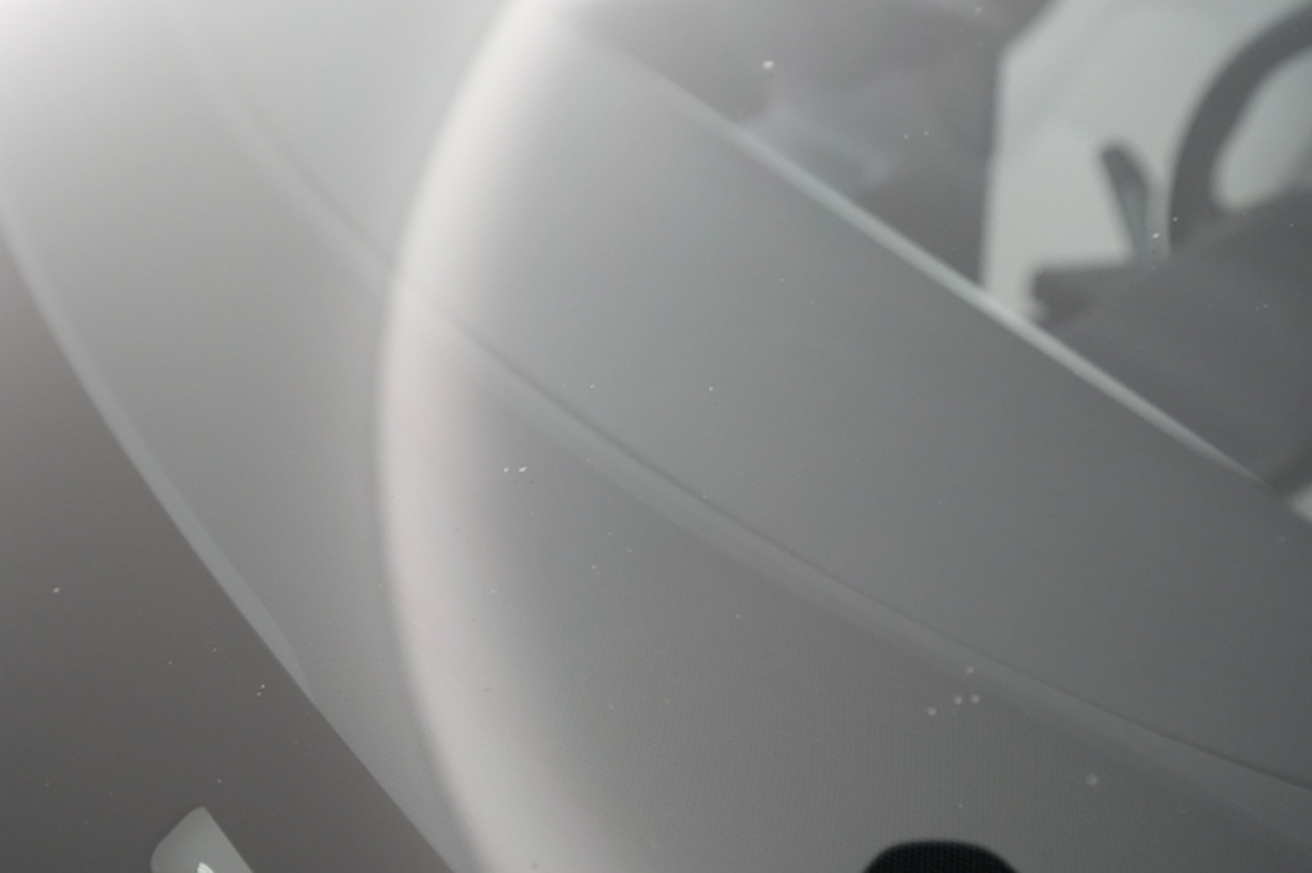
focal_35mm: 28
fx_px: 1020
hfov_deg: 65.5
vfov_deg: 46.4
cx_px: 656
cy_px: 436
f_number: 4.5
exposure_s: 1/100
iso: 5000
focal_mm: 28
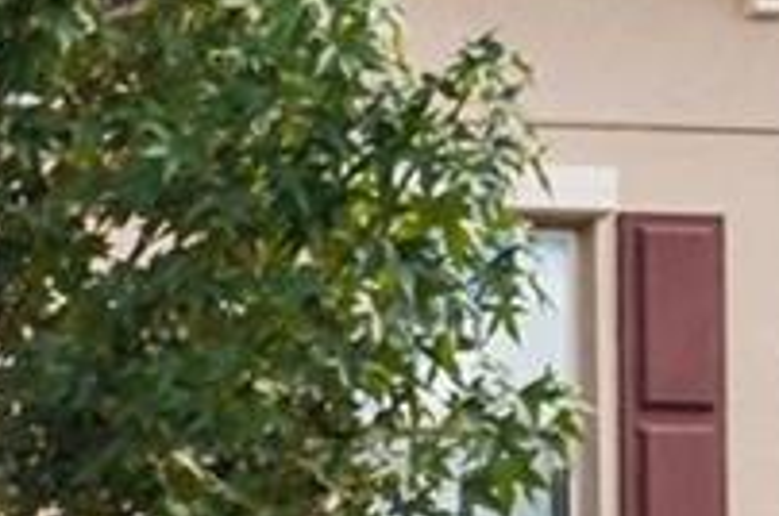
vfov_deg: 10.2
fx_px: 2744
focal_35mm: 127
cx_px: -1384
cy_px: 924
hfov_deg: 11.5
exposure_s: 1/1000
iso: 400
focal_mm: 16
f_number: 7.1
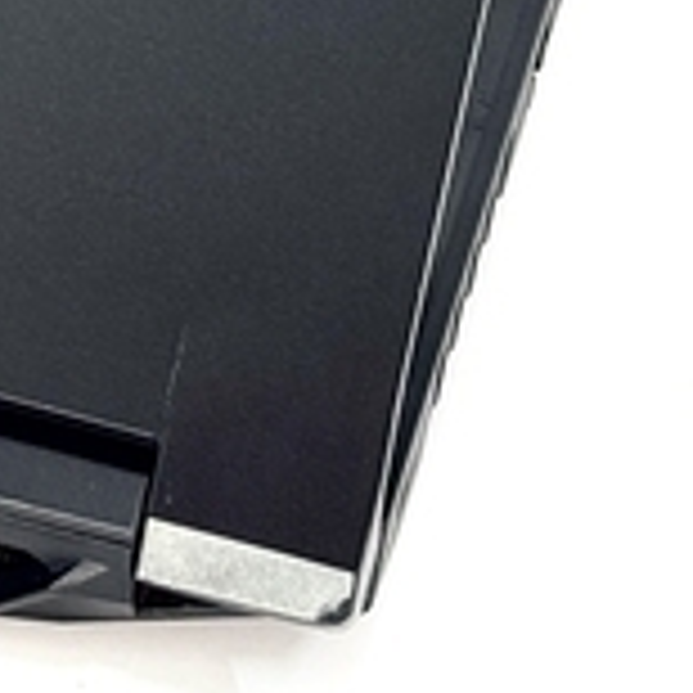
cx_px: -644
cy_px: -580
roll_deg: +2.8
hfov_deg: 7.7
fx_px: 4983
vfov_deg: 7.7
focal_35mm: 220
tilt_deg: -34.9
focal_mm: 6.76
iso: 100
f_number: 1.78
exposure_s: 1/113
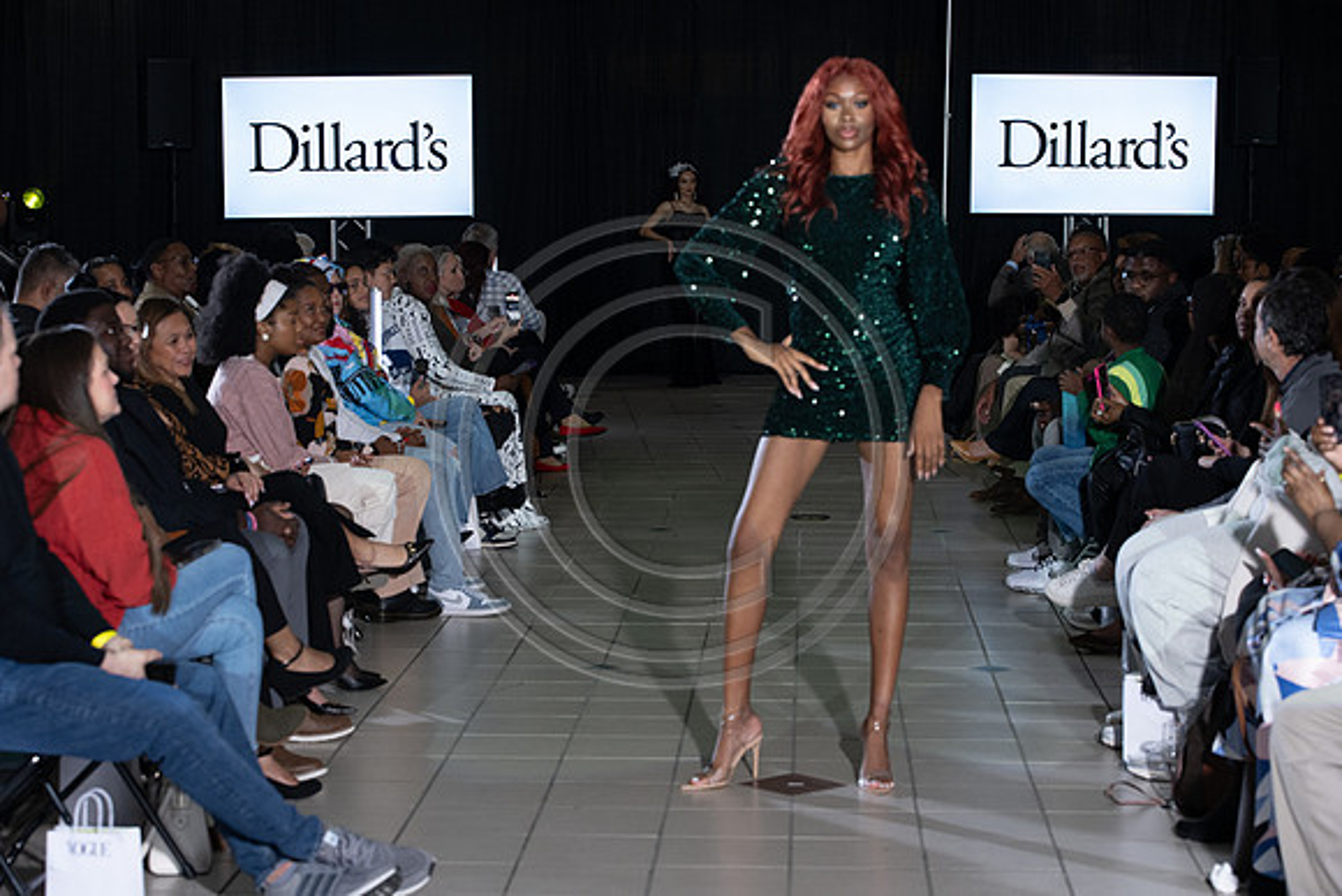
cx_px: 671
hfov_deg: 25.4
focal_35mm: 80
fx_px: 2983
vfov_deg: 17.1
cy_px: 448
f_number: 5
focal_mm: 80
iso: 1250
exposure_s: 1/160
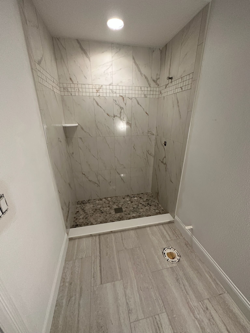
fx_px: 135
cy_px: 166
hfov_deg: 85.7
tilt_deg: -20.4
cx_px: 125
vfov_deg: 102.1
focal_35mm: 14
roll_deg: -1.0
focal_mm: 2.22
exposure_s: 1/60
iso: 250
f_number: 2.2
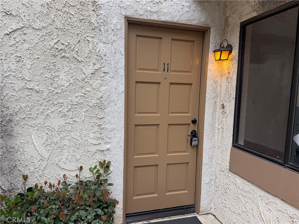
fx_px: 207
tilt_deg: -6.3
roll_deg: -1.3
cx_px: 150
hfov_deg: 71.6
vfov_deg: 56.8
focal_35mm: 24
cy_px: 112
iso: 80
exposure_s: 1/567
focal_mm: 6.76
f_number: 1.78
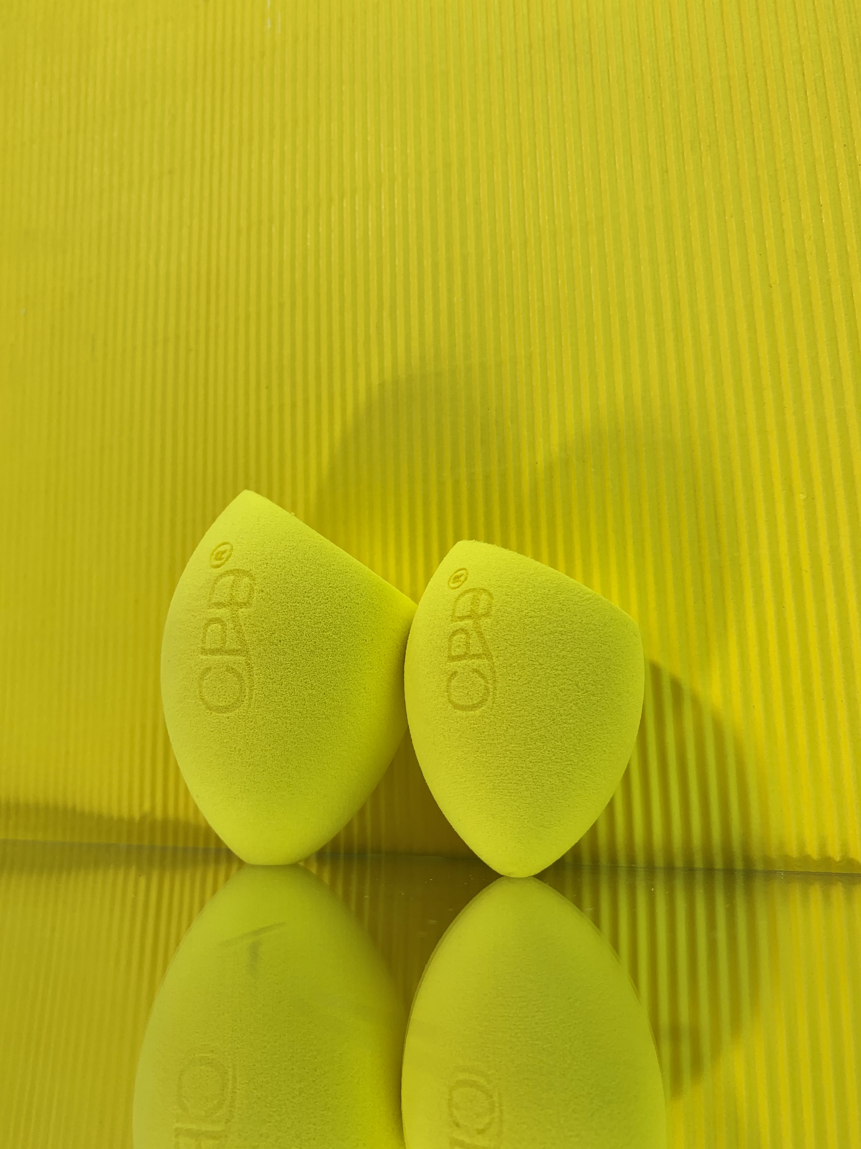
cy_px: 574
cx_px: 430
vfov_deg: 67.3
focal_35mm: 26
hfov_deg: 53.1
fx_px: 862
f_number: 1.8
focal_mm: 4.25
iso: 25
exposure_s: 1/291
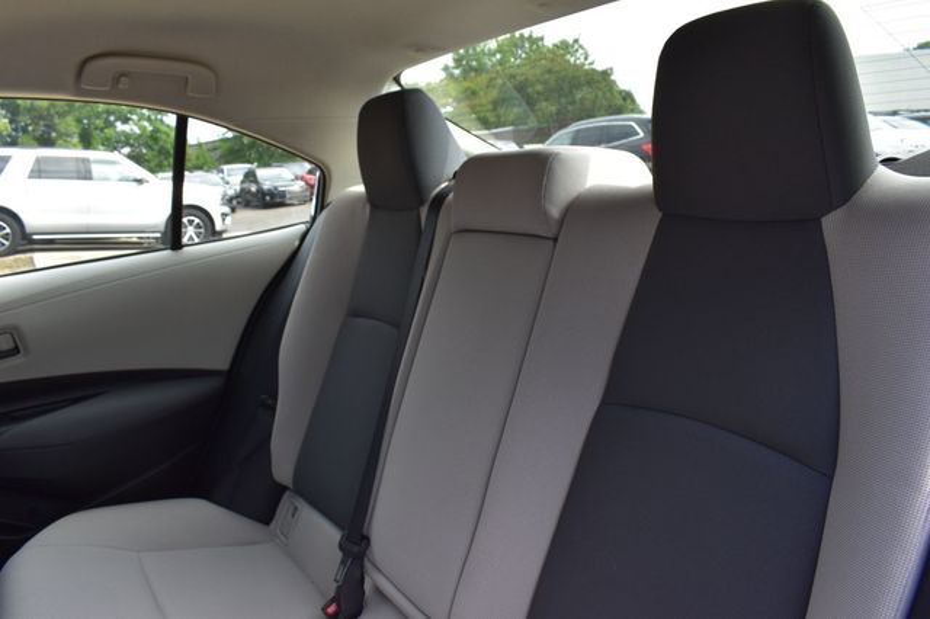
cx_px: 465
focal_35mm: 27
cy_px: 310
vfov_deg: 47.9
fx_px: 697
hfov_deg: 67.4
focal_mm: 18
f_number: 9
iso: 400
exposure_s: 1/160
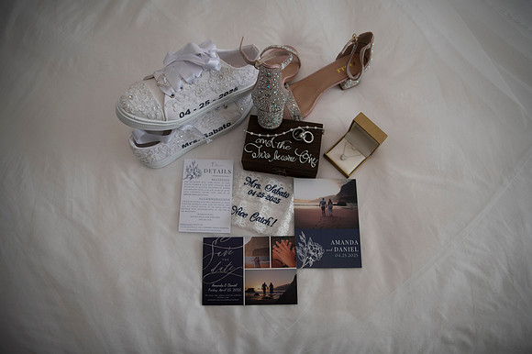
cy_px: 177
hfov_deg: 73.8
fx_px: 354
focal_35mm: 24
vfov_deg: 53.1
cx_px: 266
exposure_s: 1/640
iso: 400
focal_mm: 24
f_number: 2.8
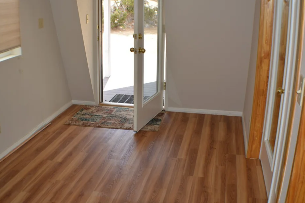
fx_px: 508
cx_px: 140
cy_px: 102
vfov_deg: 22.6
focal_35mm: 60
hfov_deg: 33.4
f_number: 5
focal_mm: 36
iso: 280
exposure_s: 1/125
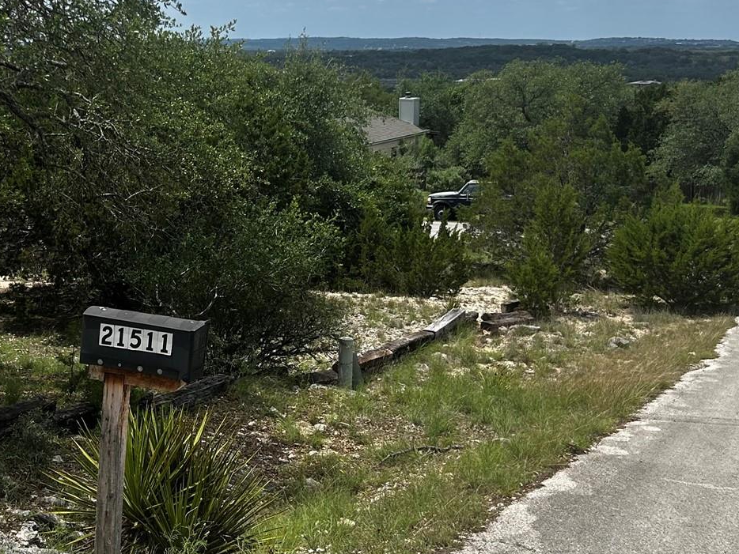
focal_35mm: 57
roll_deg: +0.5
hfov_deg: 33.1
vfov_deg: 25.3
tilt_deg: -3.2
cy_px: 119
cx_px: 181
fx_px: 1217
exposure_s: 1/5587
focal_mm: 5.7
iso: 50
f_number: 1.5
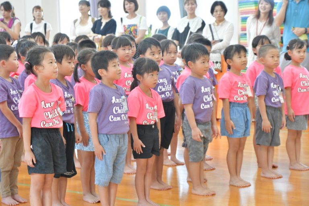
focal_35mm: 105
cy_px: 103
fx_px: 901
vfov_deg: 13.0
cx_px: 154
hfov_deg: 19.5
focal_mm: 70
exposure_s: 1/125
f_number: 5
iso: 4000
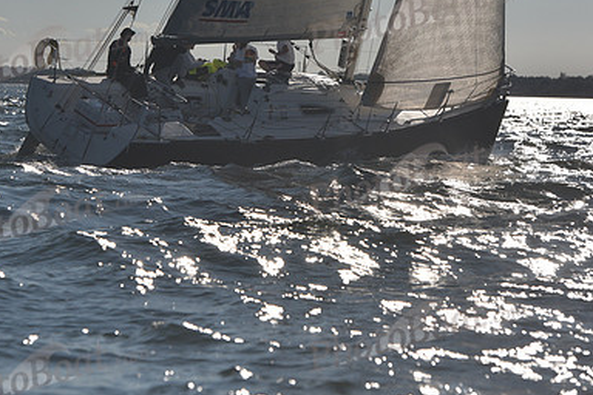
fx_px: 3607
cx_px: 230
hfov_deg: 9.4
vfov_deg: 6.3
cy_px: 116
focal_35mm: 219
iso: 250
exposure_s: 1/3200
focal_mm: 145
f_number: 7.1
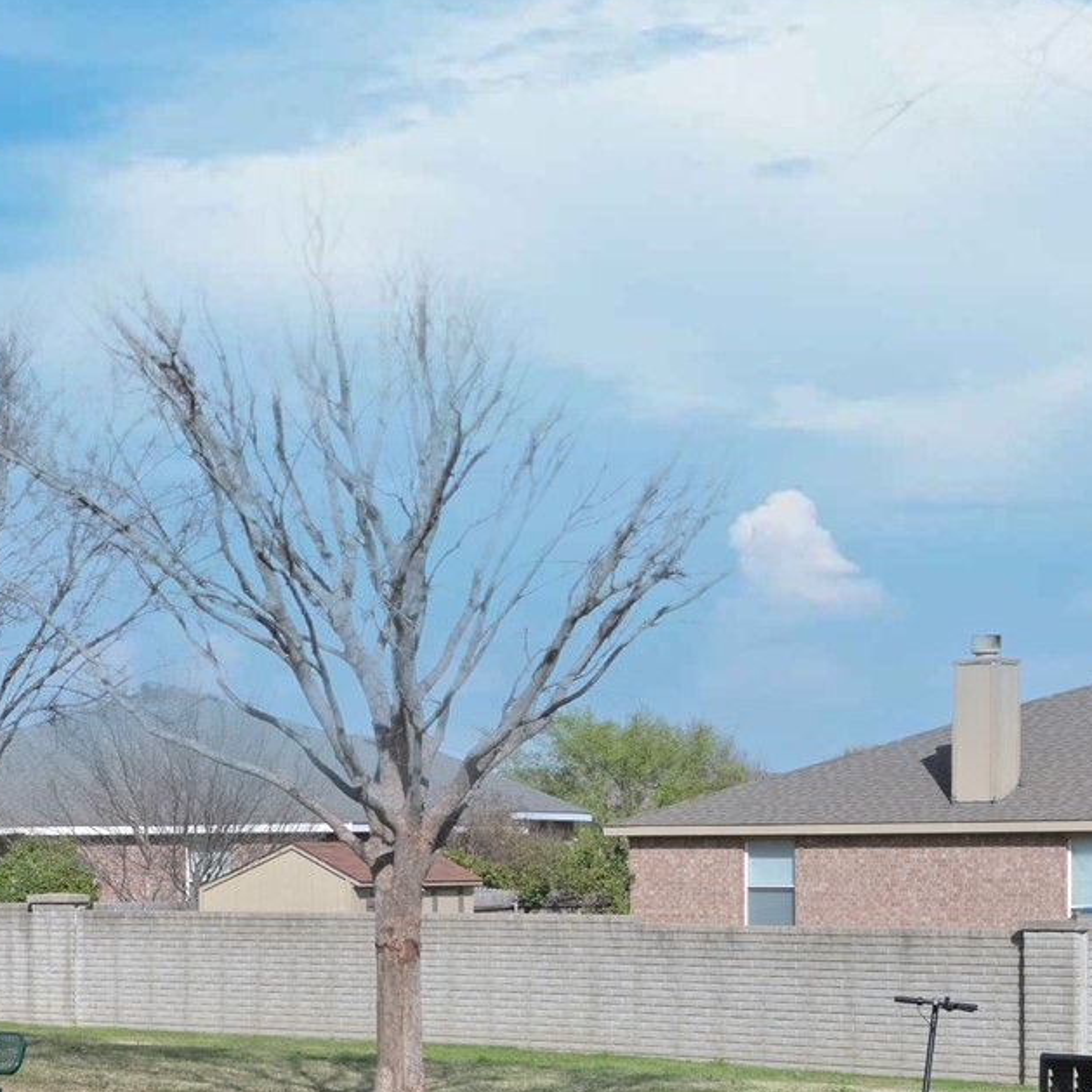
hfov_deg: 17.5
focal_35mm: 88
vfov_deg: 19.5
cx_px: -611
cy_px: 885
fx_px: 3141
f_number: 11
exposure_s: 1/500
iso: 200
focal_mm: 30
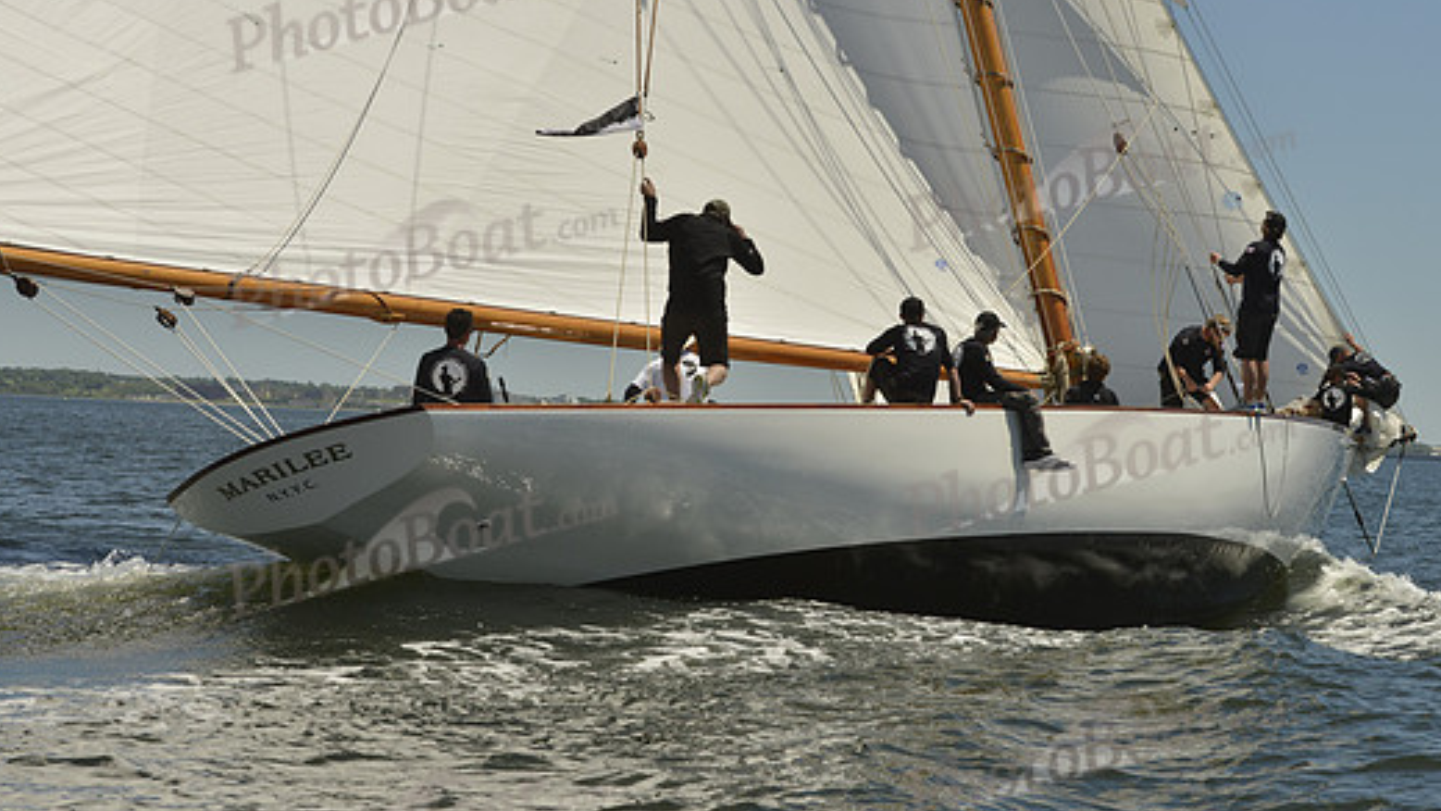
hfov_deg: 25.9
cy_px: 362
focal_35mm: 82
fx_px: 3133
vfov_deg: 14.7
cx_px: 764
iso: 280
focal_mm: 70
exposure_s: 1/1600
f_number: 10
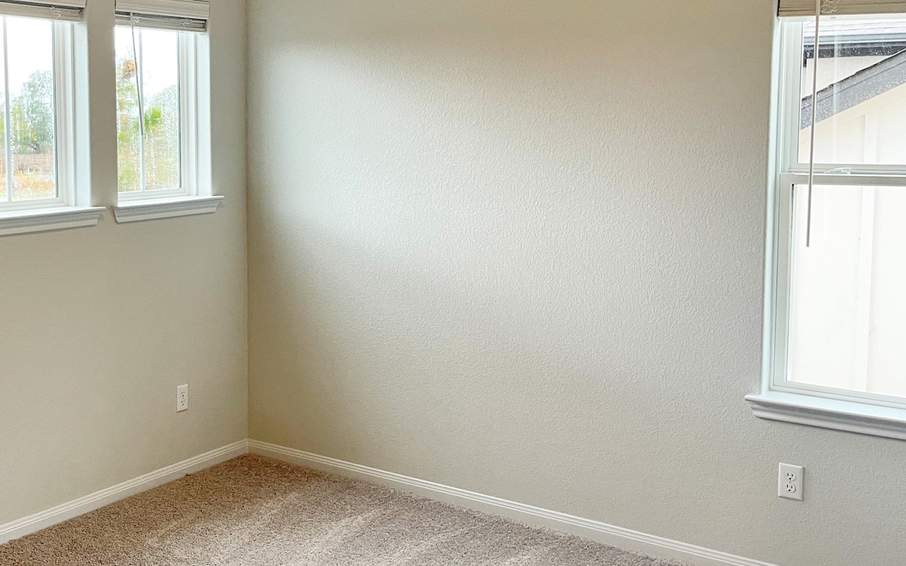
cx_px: 210
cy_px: 219
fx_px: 1062
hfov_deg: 44.4
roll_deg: +0.2
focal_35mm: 43
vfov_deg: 29.7
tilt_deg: -5.1
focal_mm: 5.1
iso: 125
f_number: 1.6
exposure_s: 1/60
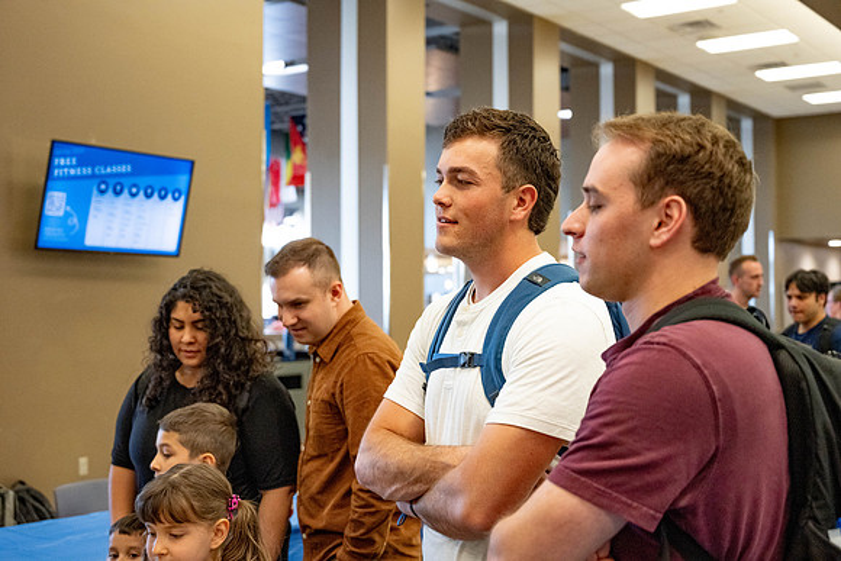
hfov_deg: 41.1
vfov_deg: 28.1
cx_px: 420
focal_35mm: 48
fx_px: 1122
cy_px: 280
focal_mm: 48
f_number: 4
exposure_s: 1/200
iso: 2000
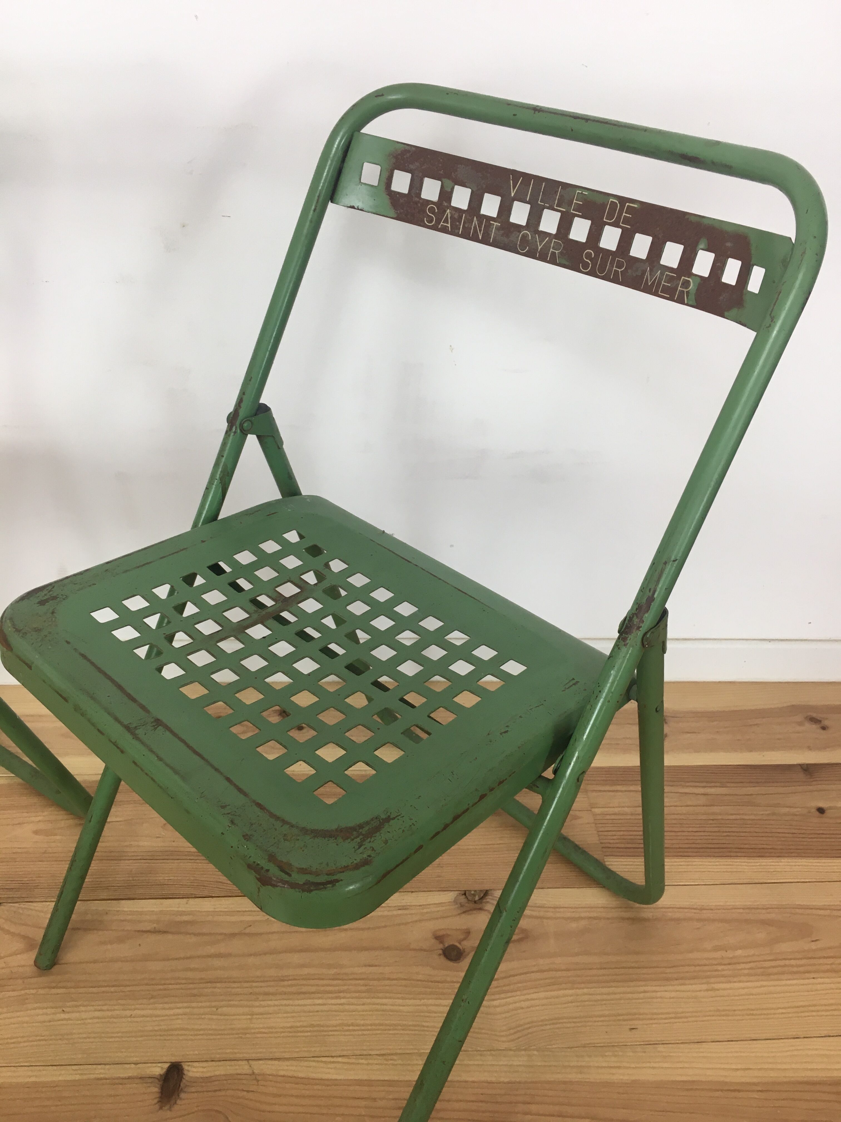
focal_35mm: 29
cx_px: 420
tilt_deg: -35.7
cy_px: 561
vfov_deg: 61.7
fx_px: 939
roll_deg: -3.8
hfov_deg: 48.2
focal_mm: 4.15
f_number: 2.2
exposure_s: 1/33
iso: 32
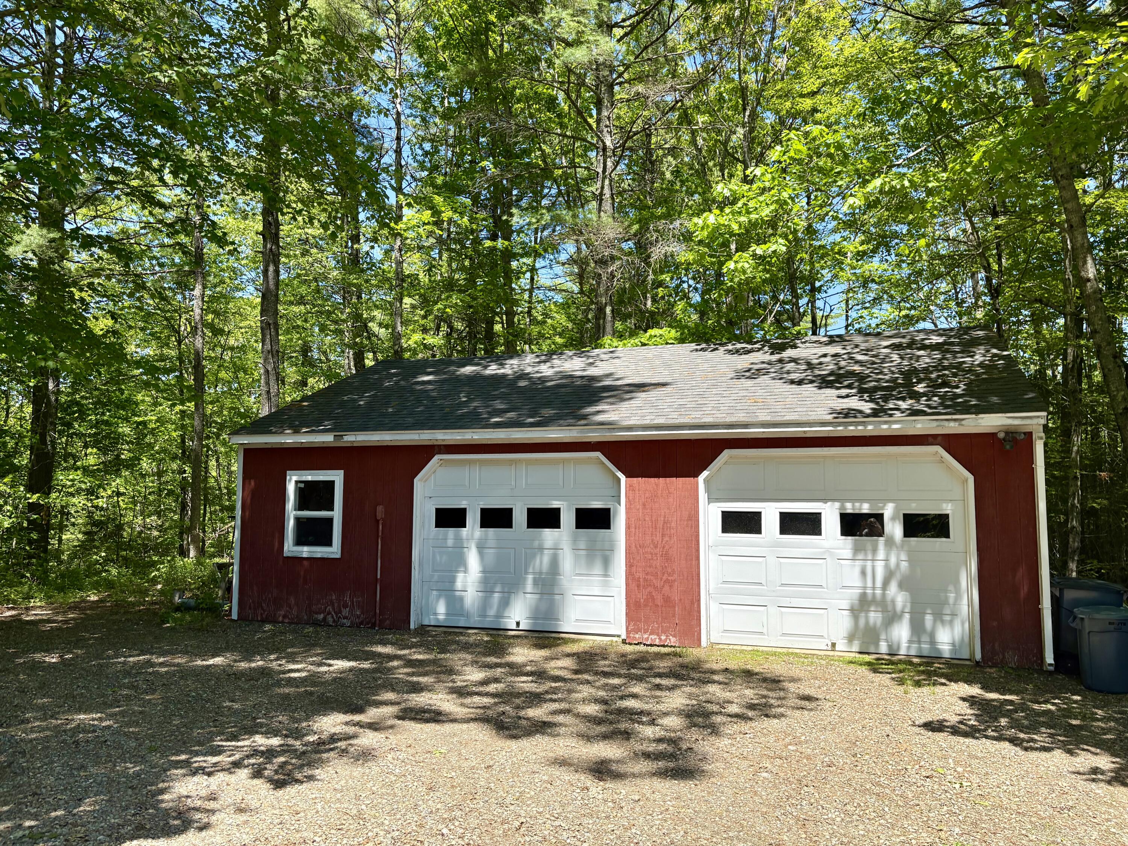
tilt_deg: +5.5
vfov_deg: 53.1
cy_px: 423
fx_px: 847
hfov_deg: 67.3
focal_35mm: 26
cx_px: 564
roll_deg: +0.5
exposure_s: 1/1484
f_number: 1.6
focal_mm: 5.96
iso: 64
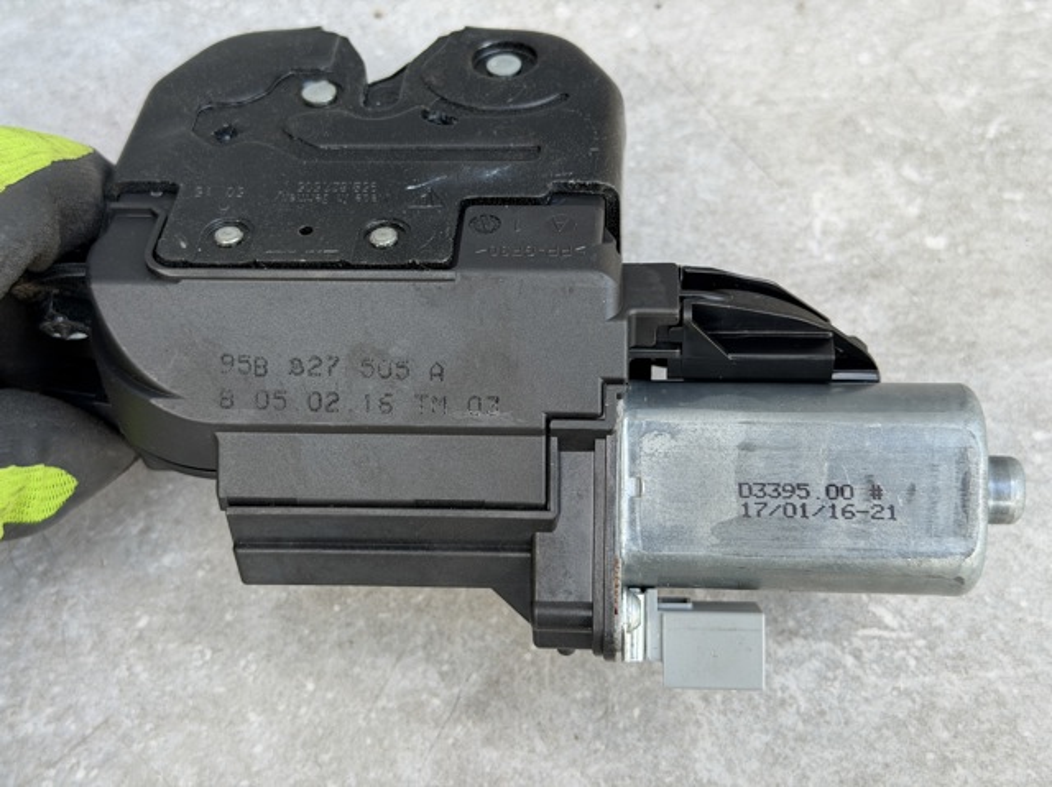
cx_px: 526
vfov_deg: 30.2
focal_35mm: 48
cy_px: 394
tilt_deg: -62.7
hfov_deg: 39.7
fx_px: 1458
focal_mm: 6.76
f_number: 1.78
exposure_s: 1/121
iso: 64
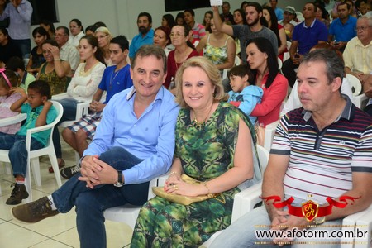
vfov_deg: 25.8
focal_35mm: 52
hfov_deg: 37.9
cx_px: 186
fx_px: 542
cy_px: 124
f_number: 4.2
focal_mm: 35
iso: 1600
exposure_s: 1/60
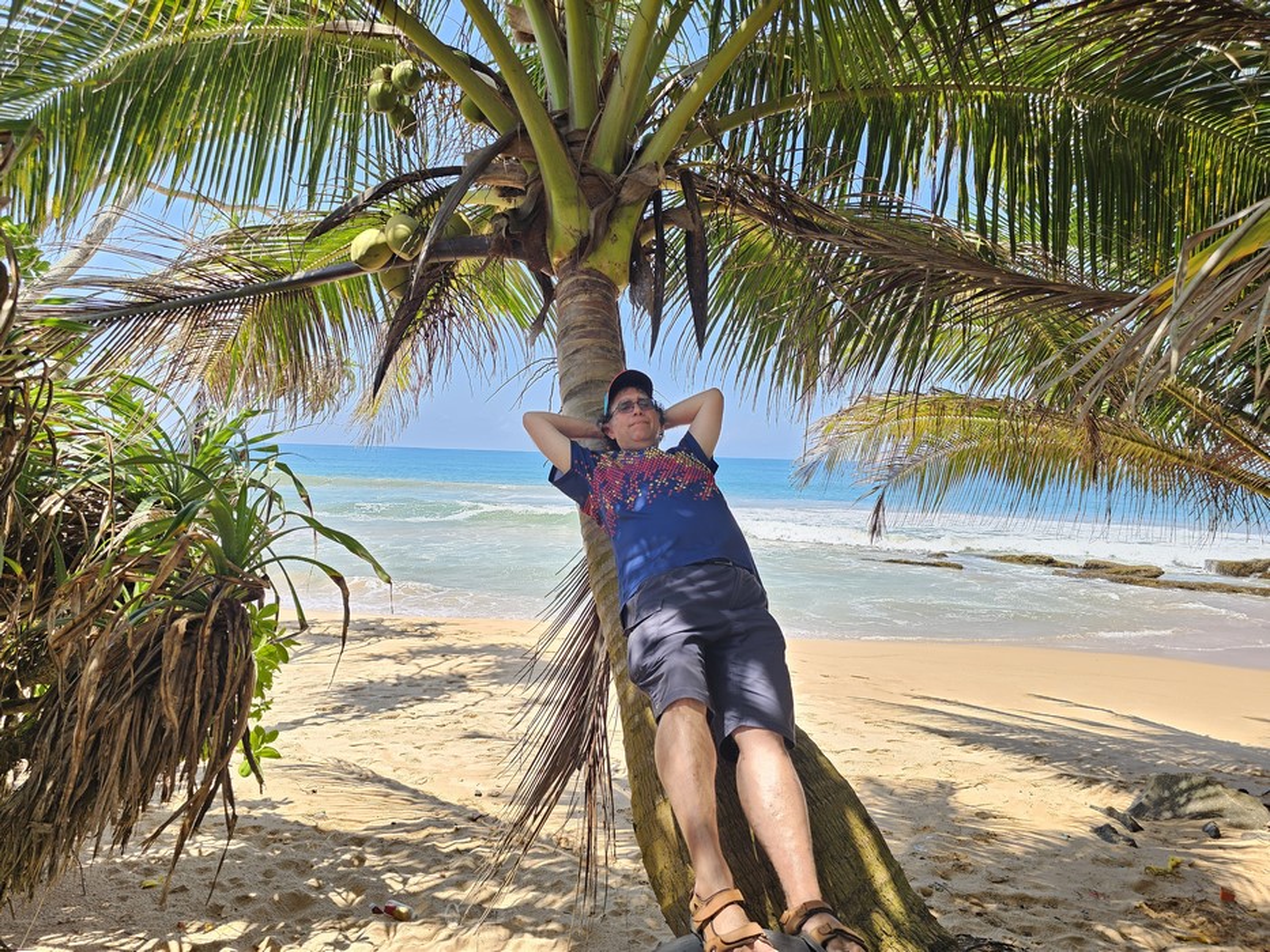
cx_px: 635
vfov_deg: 58.9
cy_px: 476
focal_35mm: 23
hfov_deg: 73.9
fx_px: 844
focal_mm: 6.3
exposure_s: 1/103
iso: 10
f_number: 1.7
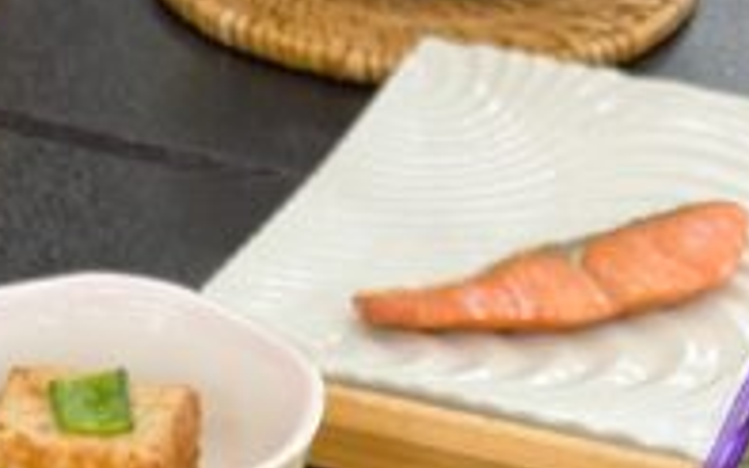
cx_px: 373
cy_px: 1022
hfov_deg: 15.1
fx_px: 2816
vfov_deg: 8.8
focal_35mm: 138
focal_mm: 5.43
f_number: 1.89
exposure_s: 1/60
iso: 272
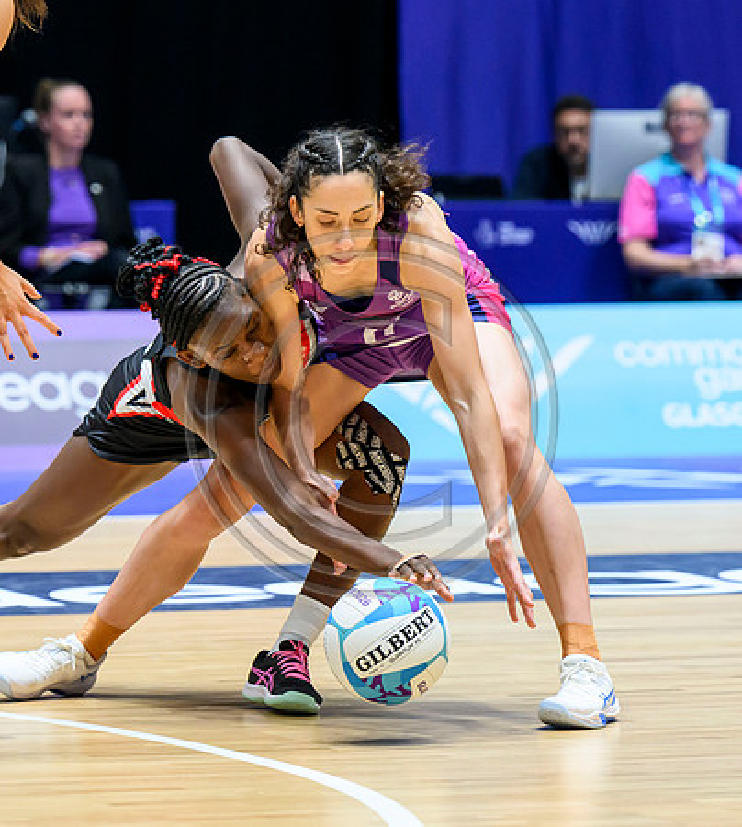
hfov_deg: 5.9
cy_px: 463
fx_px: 7215
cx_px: 350
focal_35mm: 281
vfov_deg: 6.6
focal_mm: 135
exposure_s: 1/1600
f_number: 3.5
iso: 3200
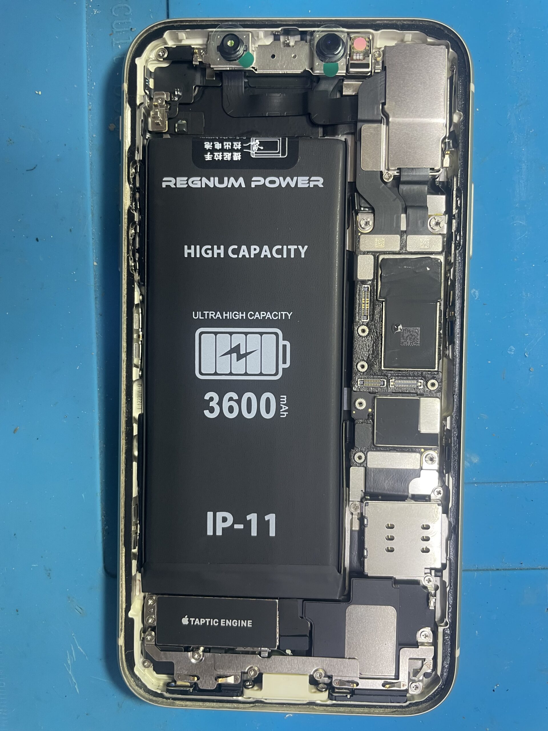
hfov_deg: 53.1
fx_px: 549
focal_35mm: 26
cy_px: 366
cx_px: 274
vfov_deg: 67.3
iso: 100
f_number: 1.6
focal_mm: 4.2
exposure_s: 1/50
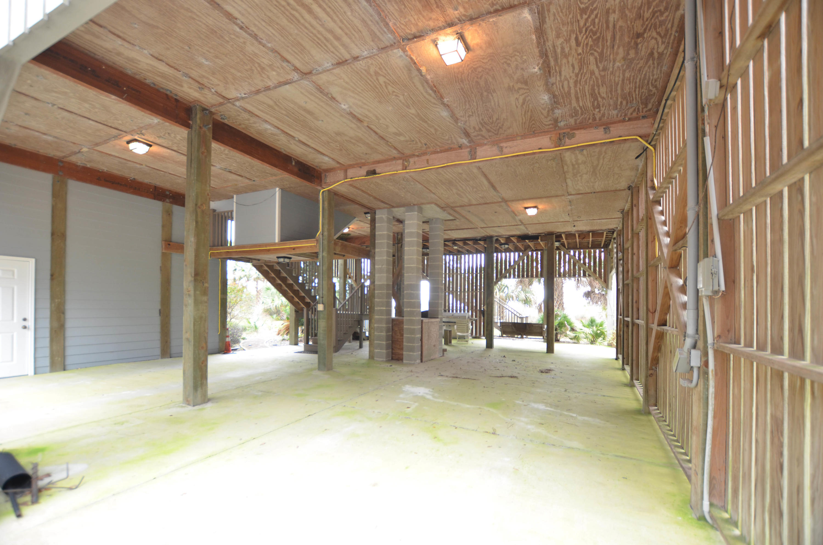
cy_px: 272
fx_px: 342
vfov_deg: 77.1
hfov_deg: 100.5
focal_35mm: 15
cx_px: 412
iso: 320
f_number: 3.5
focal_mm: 10
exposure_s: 1/30
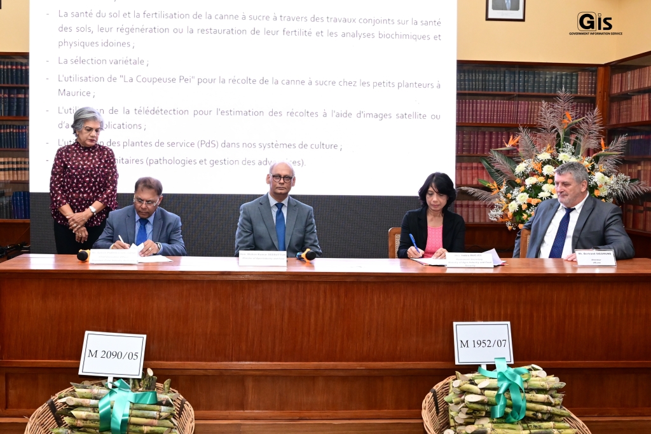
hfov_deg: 63.7
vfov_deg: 45.0
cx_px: 326
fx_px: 524
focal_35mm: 29
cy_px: 217
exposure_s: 1/160
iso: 6400
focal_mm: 29
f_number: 9
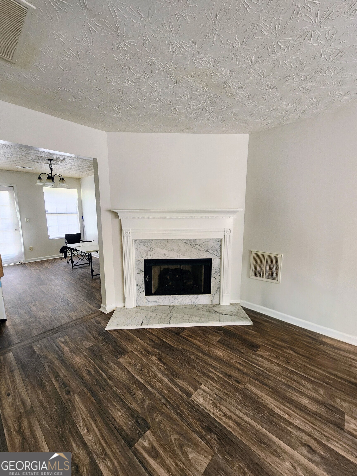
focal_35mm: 13
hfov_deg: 89.9
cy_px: 238
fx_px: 179
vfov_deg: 106.2
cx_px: 178
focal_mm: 2.2
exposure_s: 1/50
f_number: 2.2
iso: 320
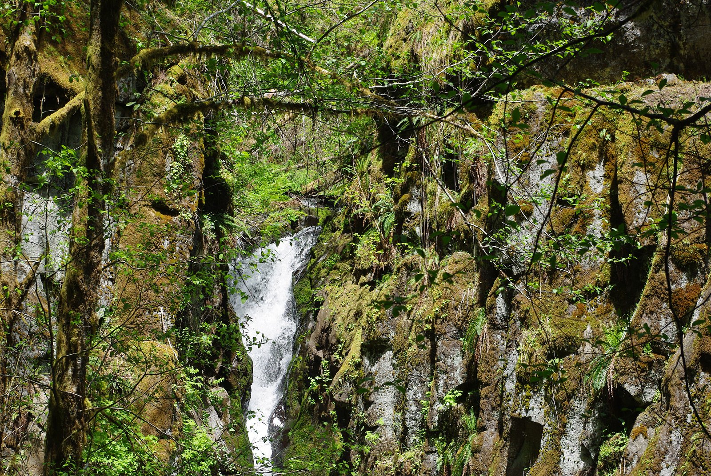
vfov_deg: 16.7
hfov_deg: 24.7
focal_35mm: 82
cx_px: 356
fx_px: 1621
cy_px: 238
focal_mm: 55
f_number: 9
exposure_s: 1/160
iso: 200
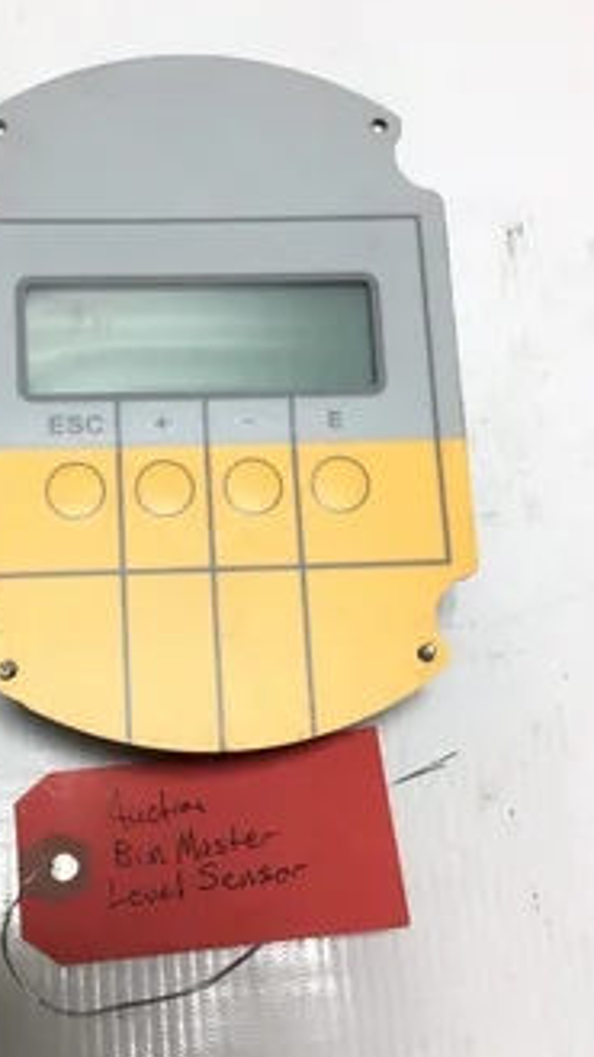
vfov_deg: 49.3
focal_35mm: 41
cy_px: 582
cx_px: 177
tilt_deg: -72.5
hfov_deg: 28.7
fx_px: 1148
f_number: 2.4
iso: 25
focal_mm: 3.3
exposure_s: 1/179
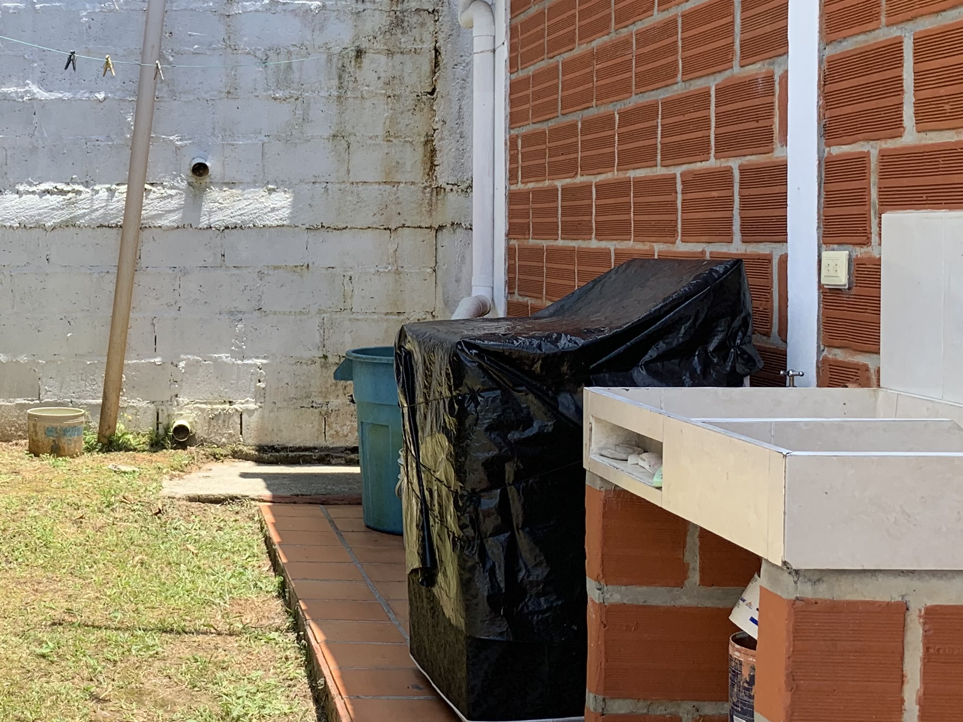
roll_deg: +0.4
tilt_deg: -1.3
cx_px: 51
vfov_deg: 26.0
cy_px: 286
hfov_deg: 32.2
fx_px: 1558
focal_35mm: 56
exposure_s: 1/706
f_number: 1.8
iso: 25
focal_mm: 4.25
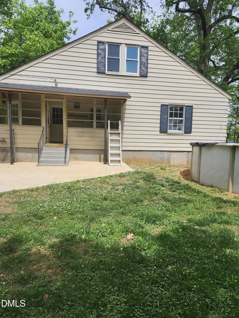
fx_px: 212
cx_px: 120
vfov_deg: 73.9
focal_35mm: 23
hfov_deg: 58.9
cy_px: 159
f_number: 1.8
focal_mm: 5.54
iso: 25
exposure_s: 1/1554
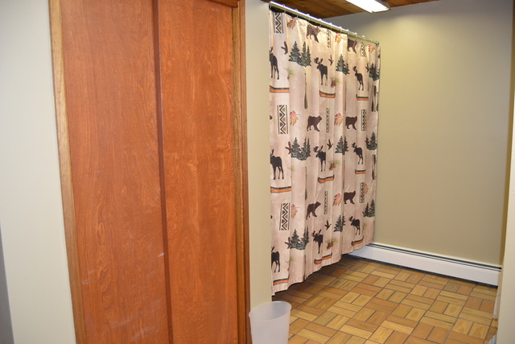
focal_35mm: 27
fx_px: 386
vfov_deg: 48.0
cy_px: 172
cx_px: 258
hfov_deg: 67.4
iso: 1100
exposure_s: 1/60
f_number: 3.5
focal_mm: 18
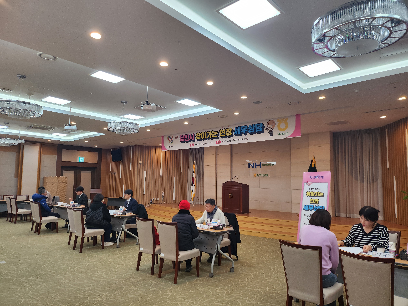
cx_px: 204
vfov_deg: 56.8
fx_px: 283
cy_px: 153
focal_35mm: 24
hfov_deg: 71.6
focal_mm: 5
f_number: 1.8
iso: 160
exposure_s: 1/120
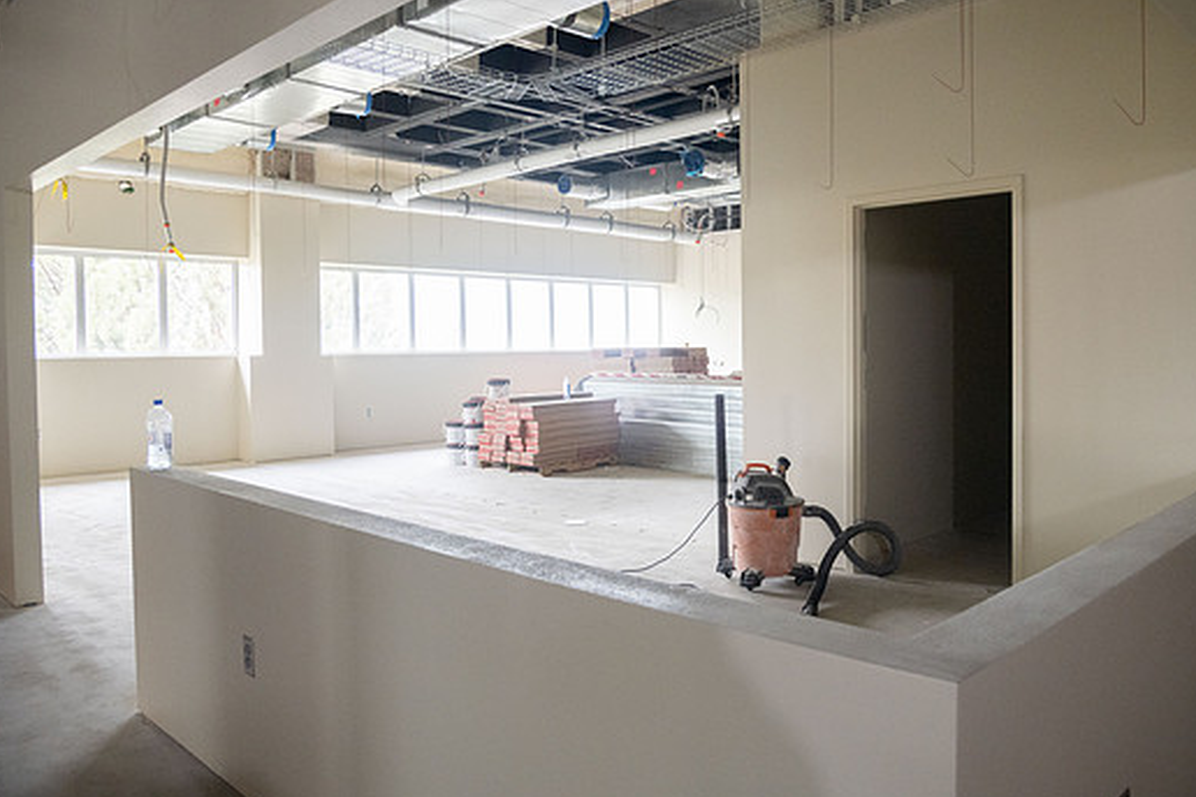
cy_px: 370
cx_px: 621
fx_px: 897
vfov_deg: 47.9
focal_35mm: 27
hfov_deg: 67.4
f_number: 4
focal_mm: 24
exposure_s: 1/250
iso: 1600
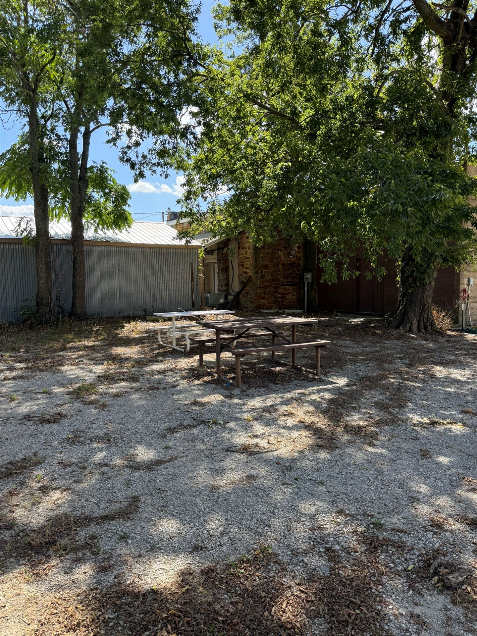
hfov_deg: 56.8
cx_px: 238
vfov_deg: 71.6
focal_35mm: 24
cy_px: 318
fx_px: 441
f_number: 1.78
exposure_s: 1/1271
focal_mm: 6.76
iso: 100
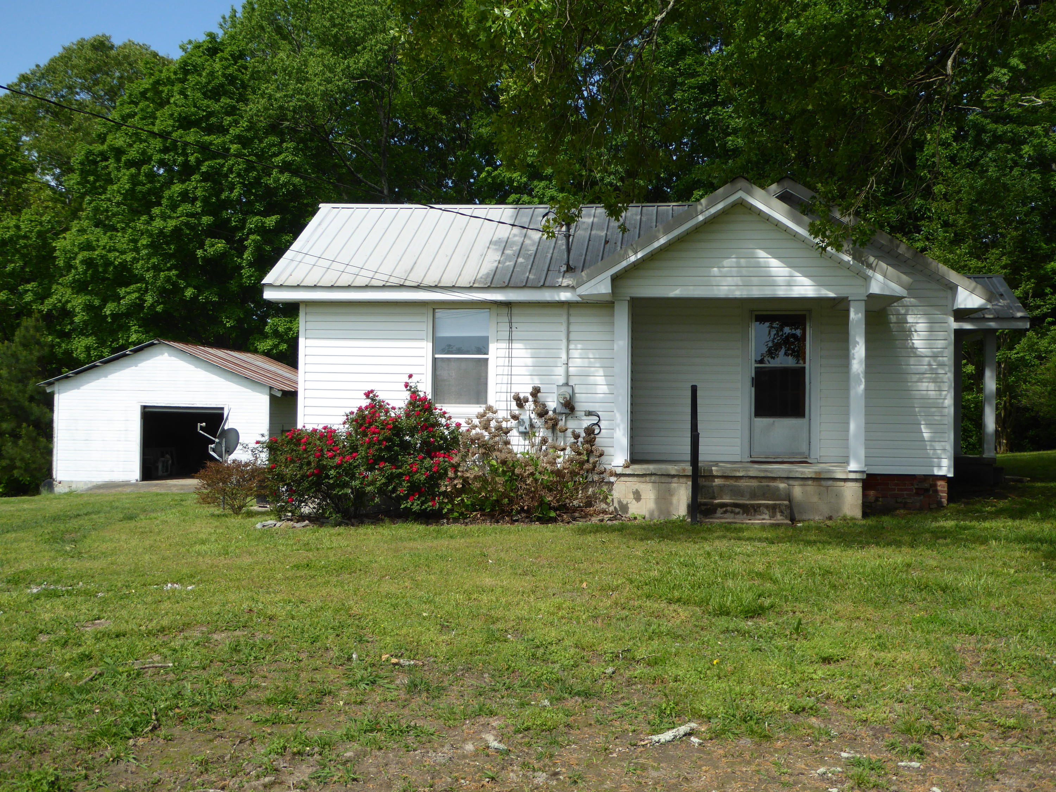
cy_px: 396
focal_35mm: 39
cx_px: 528
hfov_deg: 47.9
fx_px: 1190
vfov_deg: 36.8
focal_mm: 6.7
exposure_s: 1/800
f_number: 3.7
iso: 100
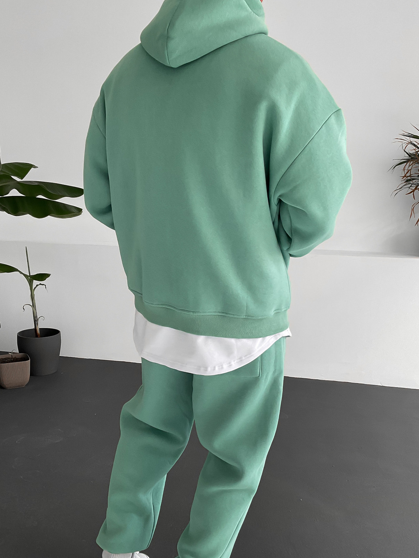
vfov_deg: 51.2
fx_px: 581
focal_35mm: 36
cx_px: 205
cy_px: 315
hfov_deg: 39.7
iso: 64
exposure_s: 1/120
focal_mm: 3
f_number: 1.8
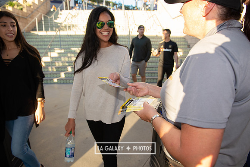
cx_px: 125
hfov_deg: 73.7
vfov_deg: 53.2
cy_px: 84
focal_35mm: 24
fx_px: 167
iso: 800
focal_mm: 24
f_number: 4.5
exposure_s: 1/640
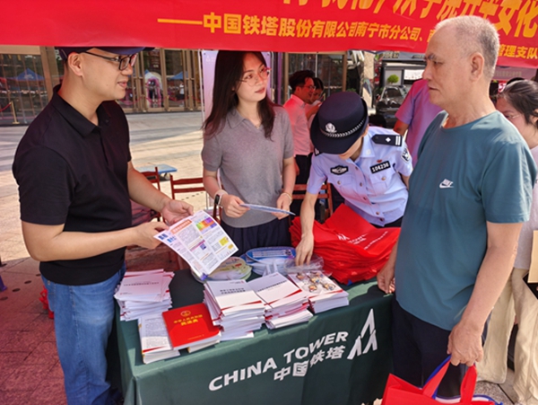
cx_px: 269
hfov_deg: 73.9
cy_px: 202
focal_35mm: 23
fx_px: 358
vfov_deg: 58.9
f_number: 1.57
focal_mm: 5.6
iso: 71
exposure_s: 1/2075
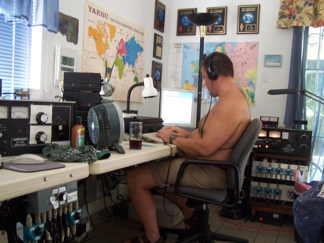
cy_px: 122
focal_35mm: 38
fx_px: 356
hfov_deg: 49.0
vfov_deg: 37.7
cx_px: 162
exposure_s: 1/8
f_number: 2.8
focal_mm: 6.3
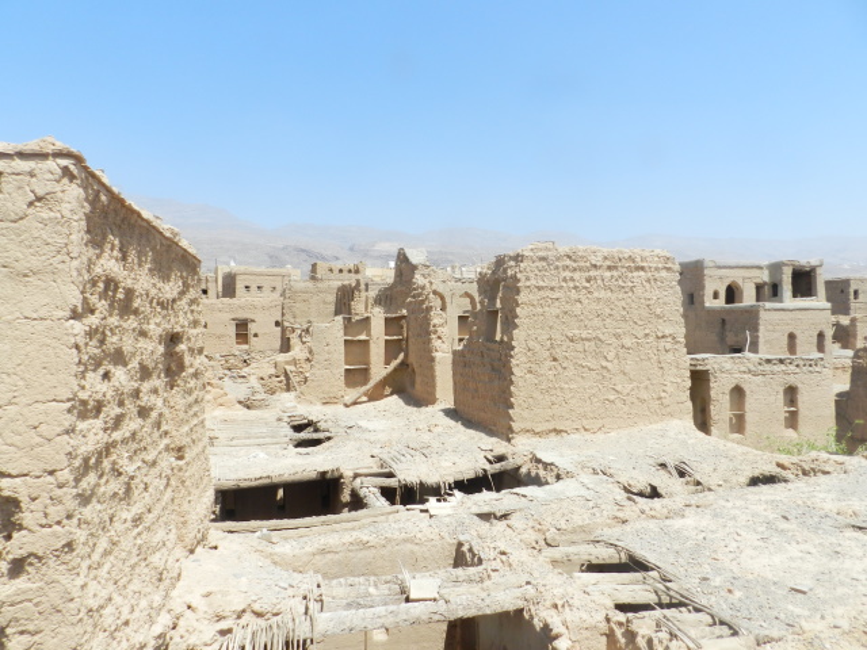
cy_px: 325
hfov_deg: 73.9
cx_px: 434
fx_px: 576
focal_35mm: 23
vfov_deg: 58.9
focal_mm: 4
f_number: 4.5
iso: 160
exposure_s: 1/800
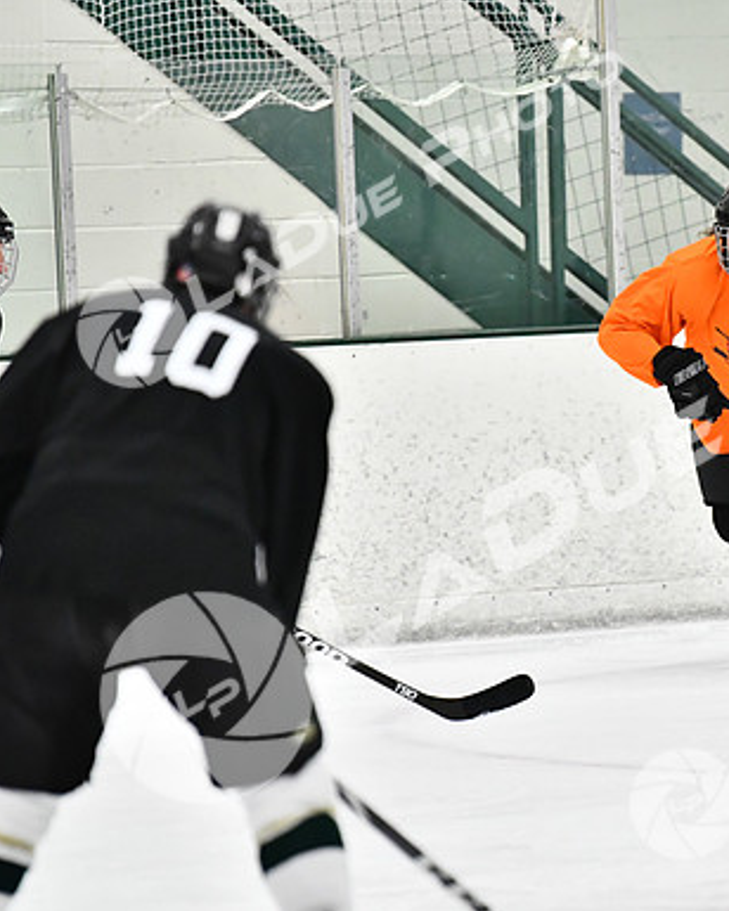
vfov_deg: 4.9
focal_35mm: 393
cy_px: 456
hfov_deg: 3.9
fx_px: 10591
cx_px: 625
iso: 5000
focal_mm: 185
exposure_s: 1/1250
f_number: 2.8
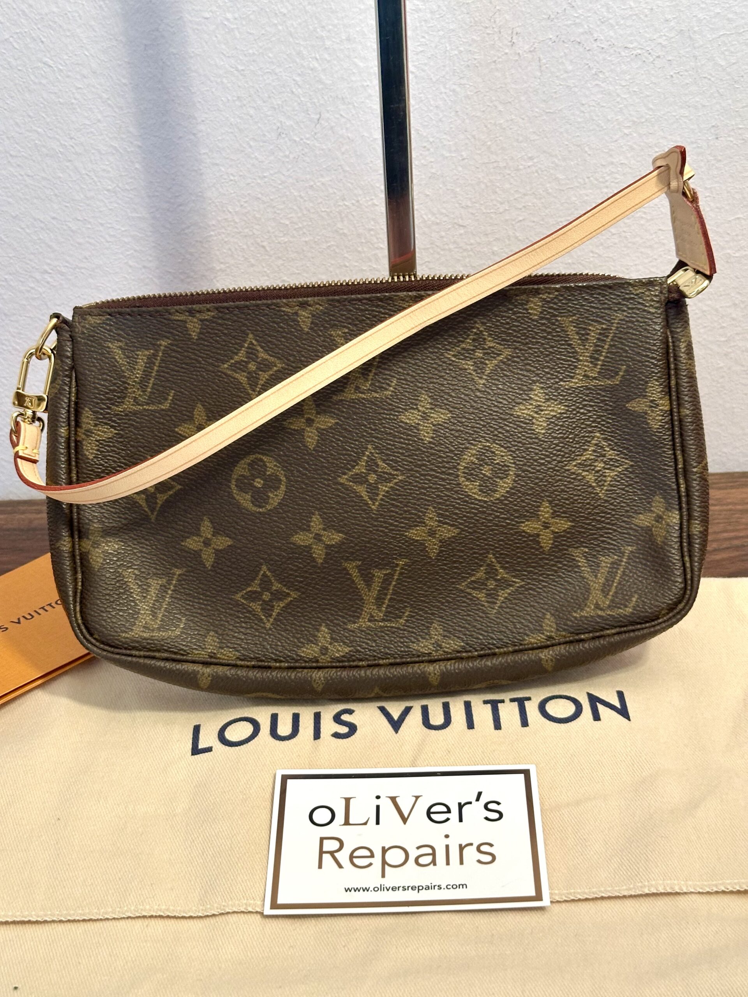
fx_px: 1383
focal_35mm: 48
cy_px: 498
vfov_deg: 39.7
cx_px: 374
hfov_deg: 30.3
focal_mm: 6.86
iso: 125
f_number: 1.78
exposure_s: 1/50
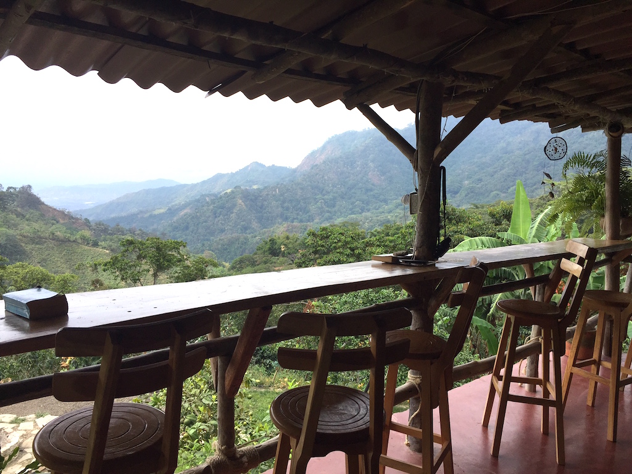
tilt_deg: -6.3
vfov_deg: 48.2
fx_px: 529
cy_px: 237
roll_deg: -2.6
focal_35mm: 29
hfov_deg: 61.7
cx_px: 316
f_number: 2.2
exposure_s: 1/1412
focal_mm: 4.15
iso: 32
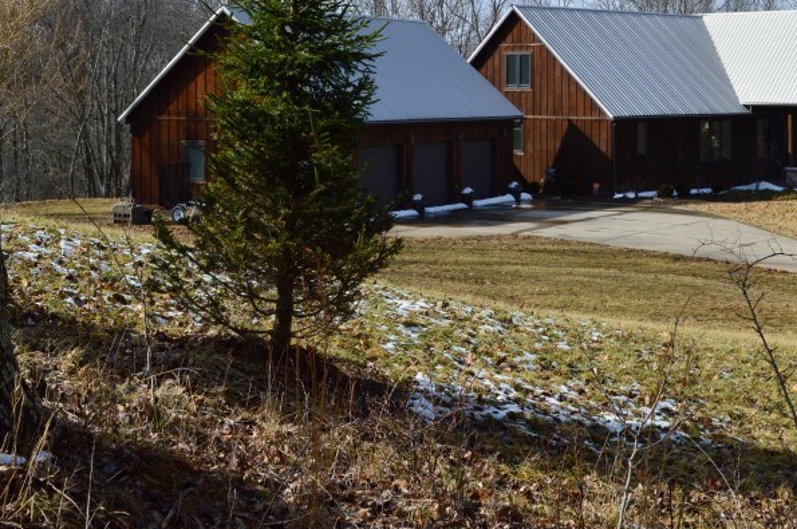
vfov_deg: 21.5
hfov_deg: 32.1
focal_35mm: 62
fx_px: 1371
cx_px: 533
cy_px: 92
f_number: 11
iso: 280
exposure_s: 1/500
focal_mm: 24
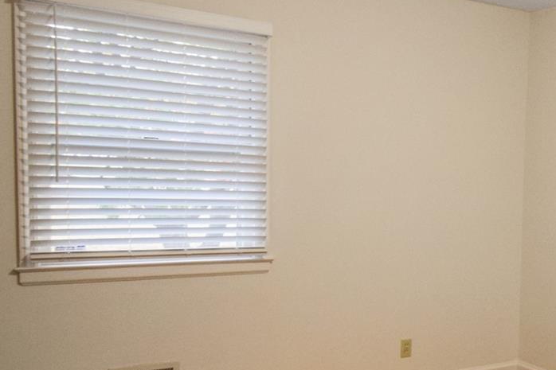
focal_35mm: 44
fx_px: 679
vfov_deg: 30.4
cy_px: 231
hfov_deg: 37.8
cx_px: 599
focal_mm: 10
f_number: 5
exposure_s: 1/100
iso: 800
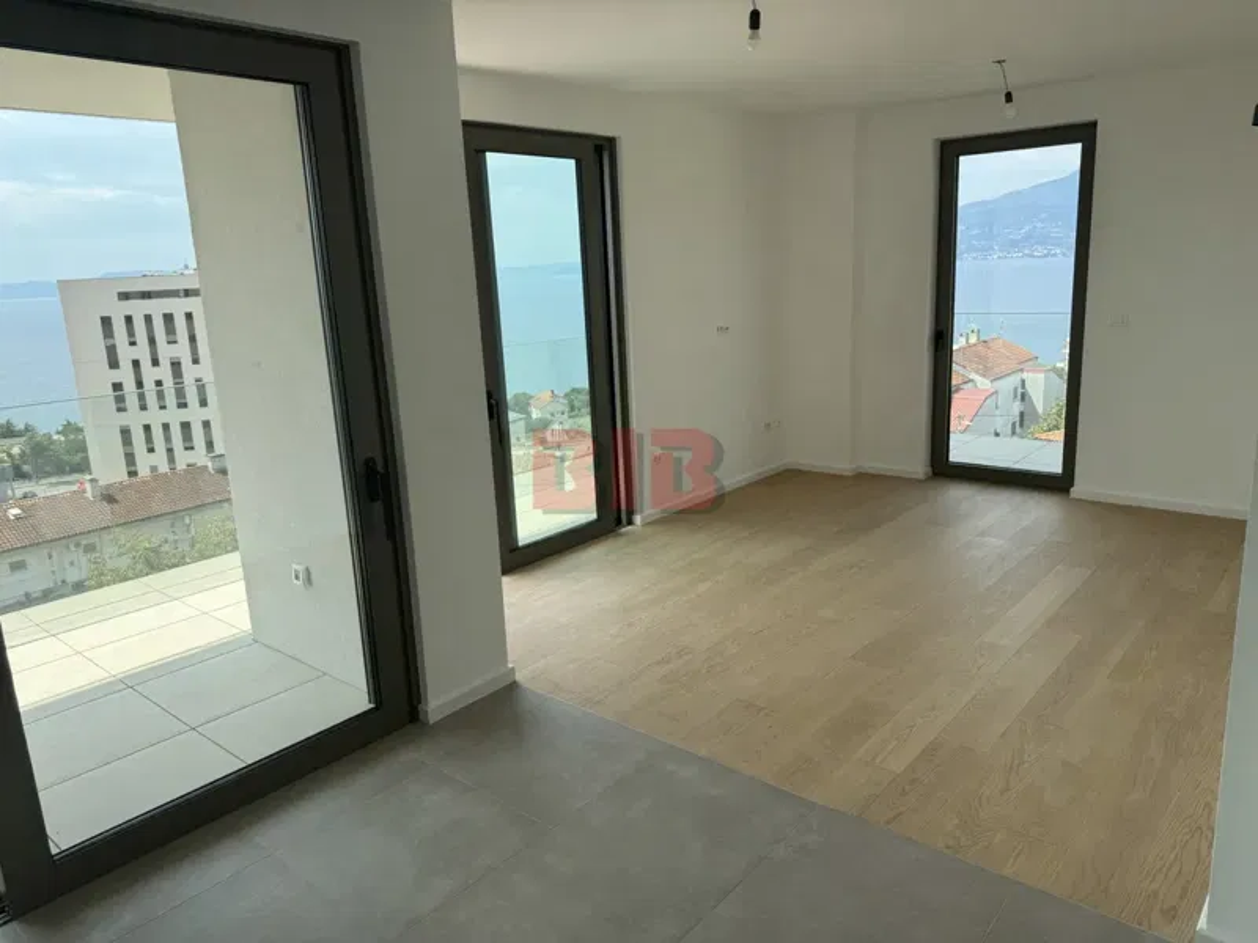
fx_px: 872
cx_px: 629
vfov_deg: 56.8
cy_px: 472
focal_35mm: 24
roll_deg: +2.2
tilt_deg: -13.0
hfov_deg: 71.6
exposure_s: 1/1488
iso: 80
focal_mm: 6.76
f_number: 1.78
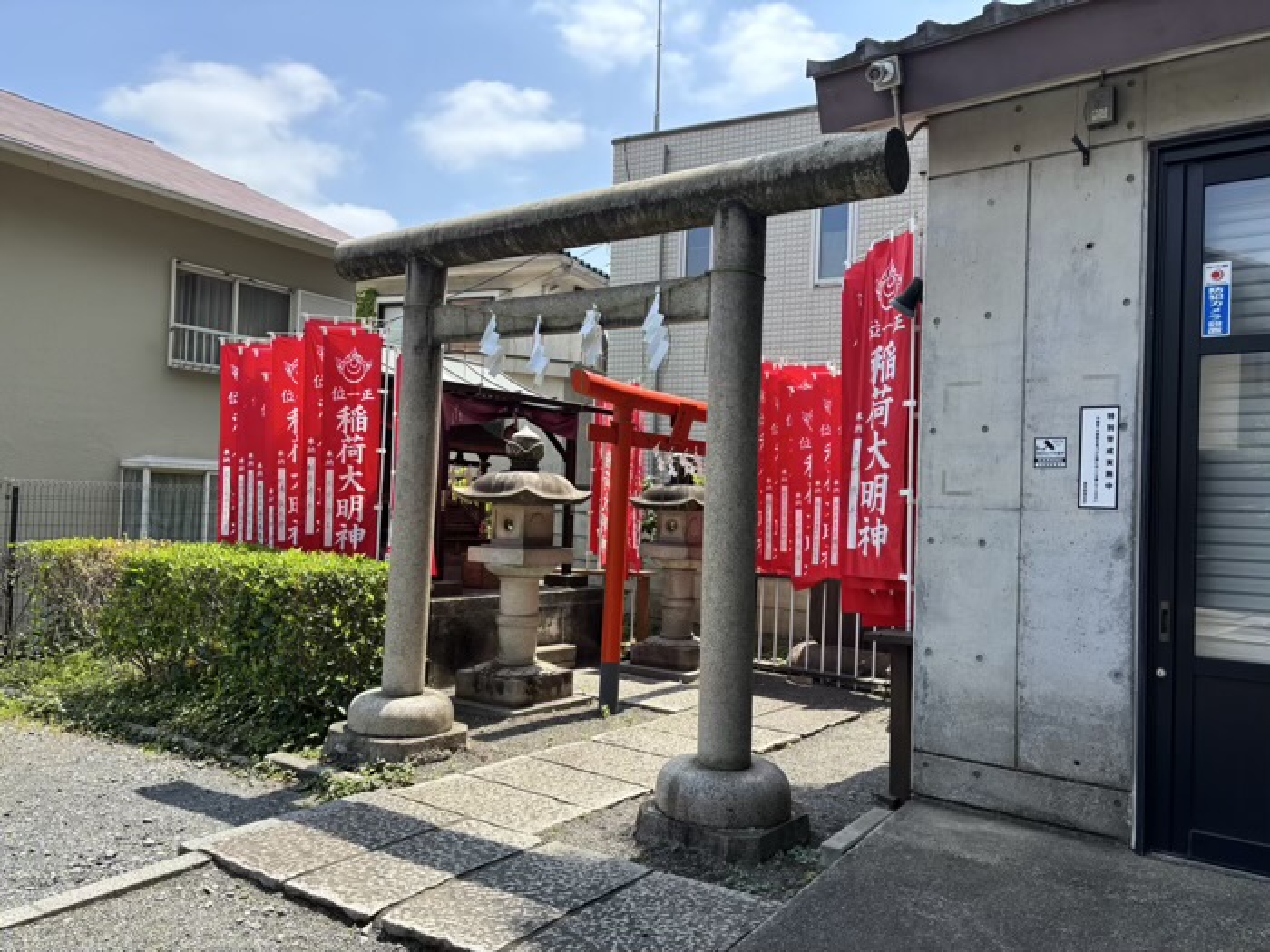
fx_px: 954
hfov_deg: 67.3
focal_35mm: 26
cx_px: 635
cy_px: 476
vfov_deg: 53.1
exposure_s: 1/1311
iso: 50
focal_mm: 5.96
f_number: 1.6
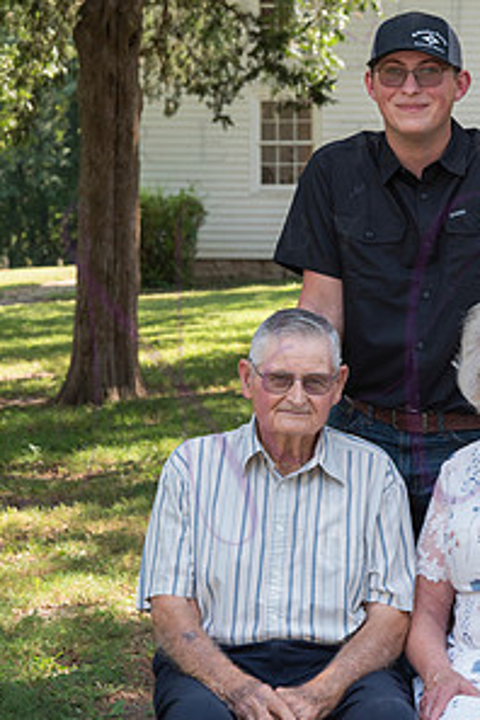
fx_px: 2360
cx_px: 356
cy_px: 228
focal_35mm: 118
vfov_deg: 17.3
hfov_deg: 11.6
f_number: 8
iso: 500
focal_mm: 78
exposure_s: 1/200
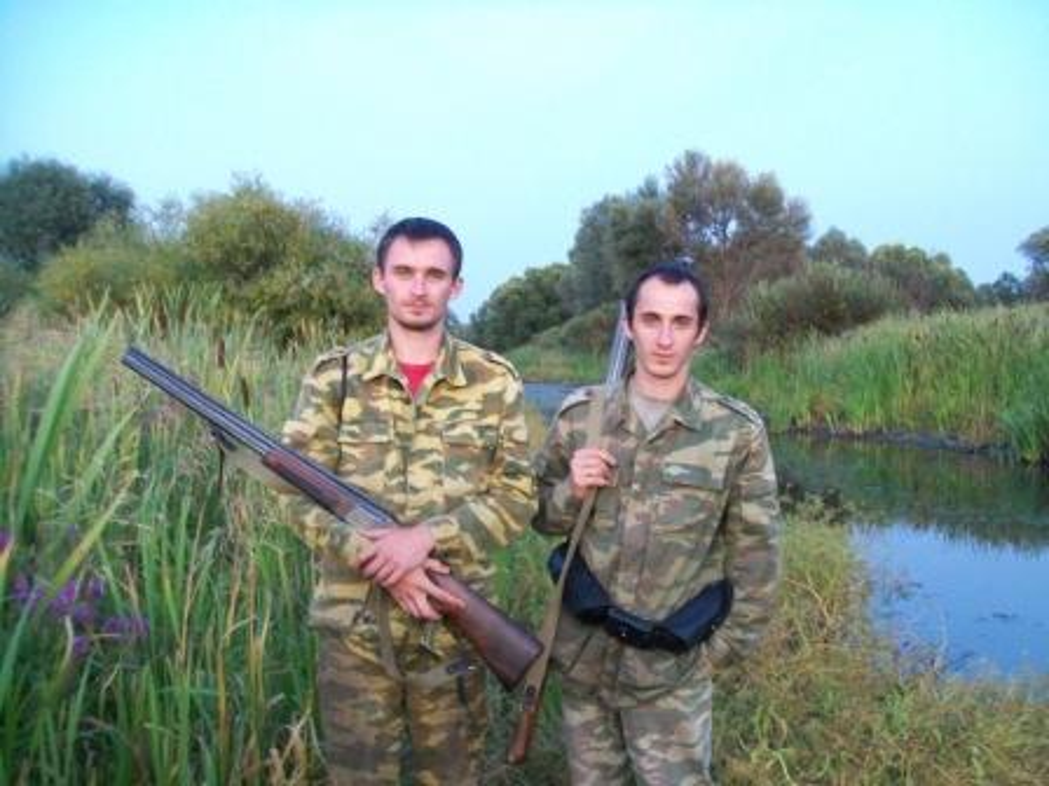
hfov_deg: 51.4
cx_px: 524
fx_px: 1091
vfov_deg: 39.7
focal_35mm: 36
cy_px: 393
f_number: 2.7
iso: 184
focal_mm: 6
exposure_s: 1/8
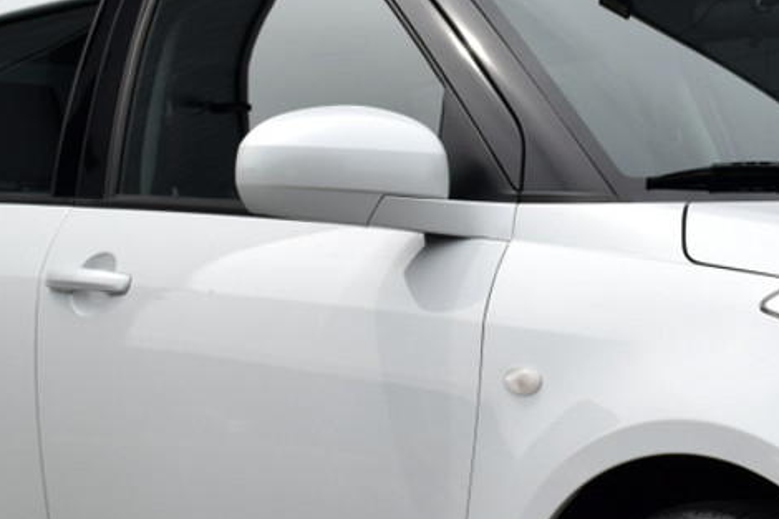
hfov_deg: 13.4
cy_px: 304
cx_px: 729
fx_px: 3288
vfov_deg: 9.0
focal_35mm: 152
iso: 200
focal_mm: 34
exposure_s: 1/400
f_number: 10
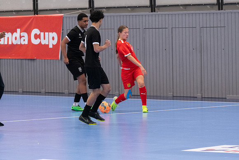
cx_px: 120
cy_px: 80
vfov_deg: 5.7
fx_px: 1594
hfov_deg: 8.6
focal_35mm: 240
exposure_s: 1/640
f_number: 3.2
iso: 5600
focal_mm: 160
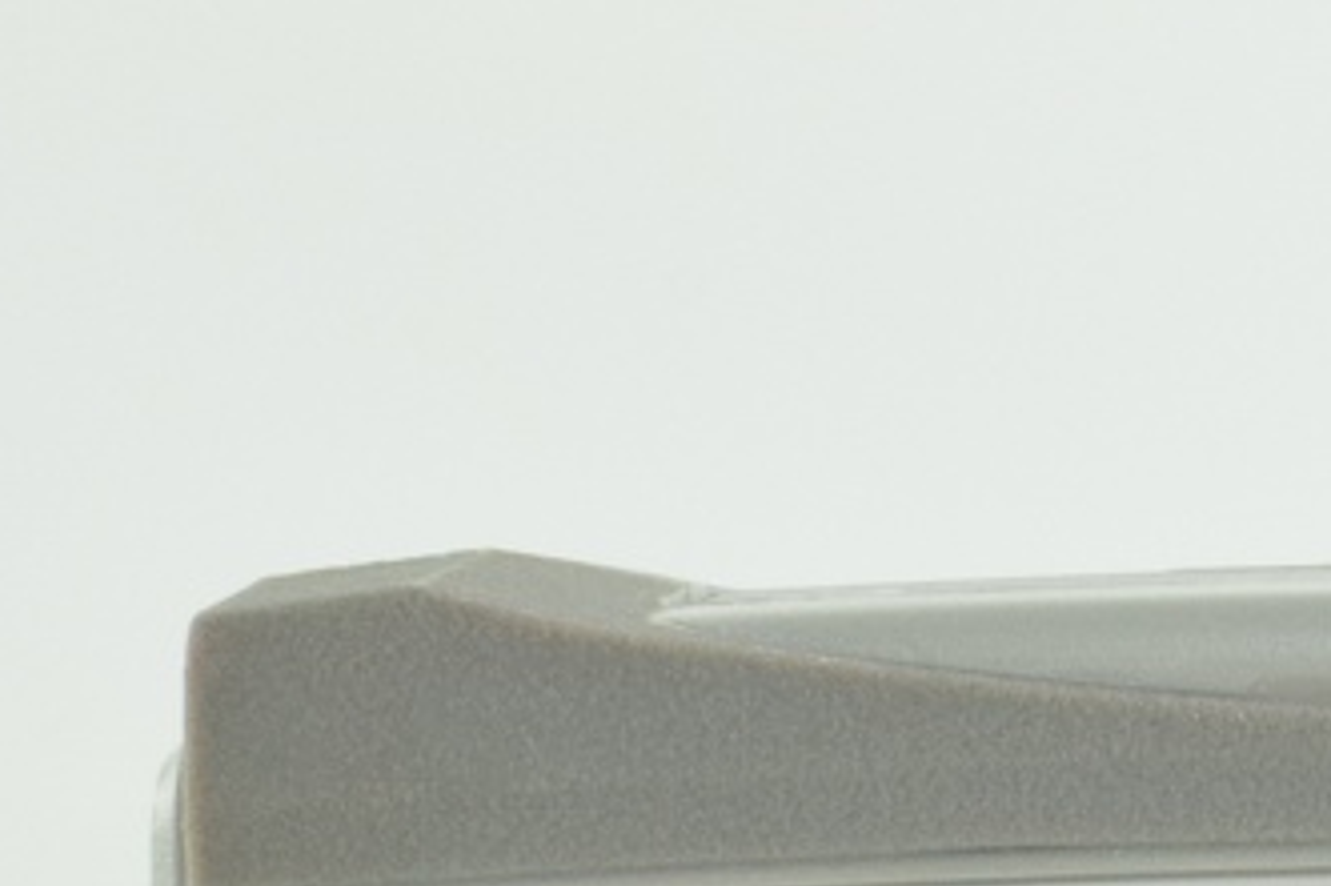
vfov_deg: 6.9
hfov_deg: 10.4
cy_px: 1269
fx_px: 7221
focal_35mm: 195
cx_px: 1568
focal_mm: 27
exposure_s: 1/30
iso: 1600
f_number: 22
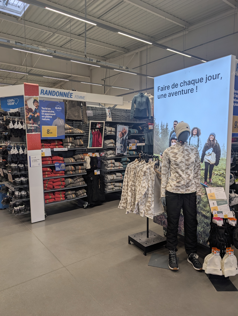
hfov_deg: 56.9
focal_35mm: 24
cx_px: 119
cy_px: 158
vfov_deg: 71.5
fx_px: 219
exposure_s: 1/56.6
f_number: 1.68
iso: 19
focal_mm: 6.9
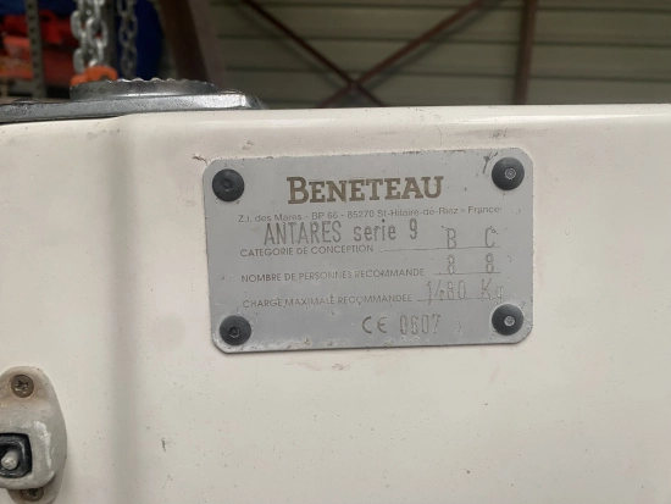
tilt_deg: -13.5
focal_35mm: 26
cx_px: 336
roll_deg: -1.0
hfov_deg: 67.3
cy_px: 252
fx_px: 504
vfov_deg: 53.1
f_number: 1.8
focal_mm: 4.25
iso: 125
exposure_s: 1/50
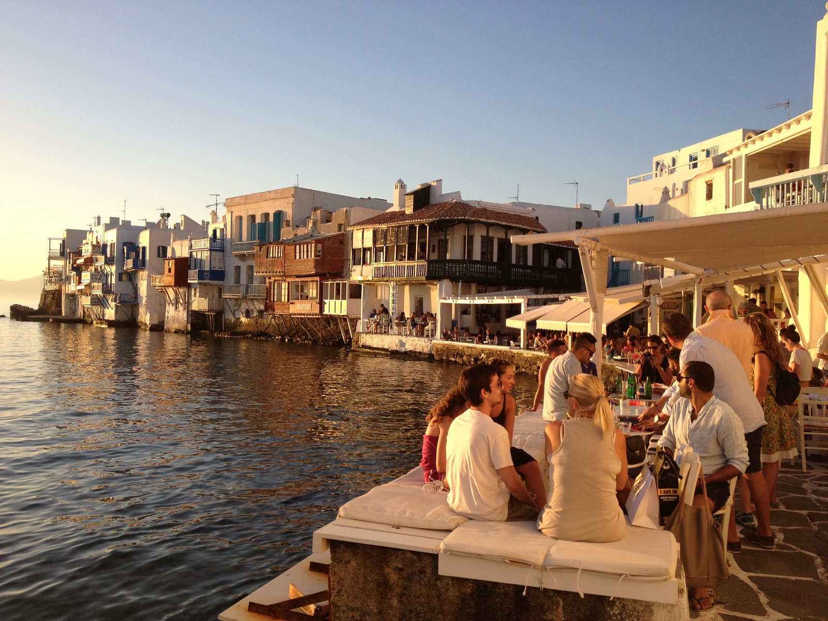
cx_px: 414
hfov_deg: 52.6
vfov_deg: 40.7
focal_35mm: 35
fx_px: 837
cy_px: 310
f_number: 2.4
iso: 50
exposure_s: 1/649
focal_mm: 4.28
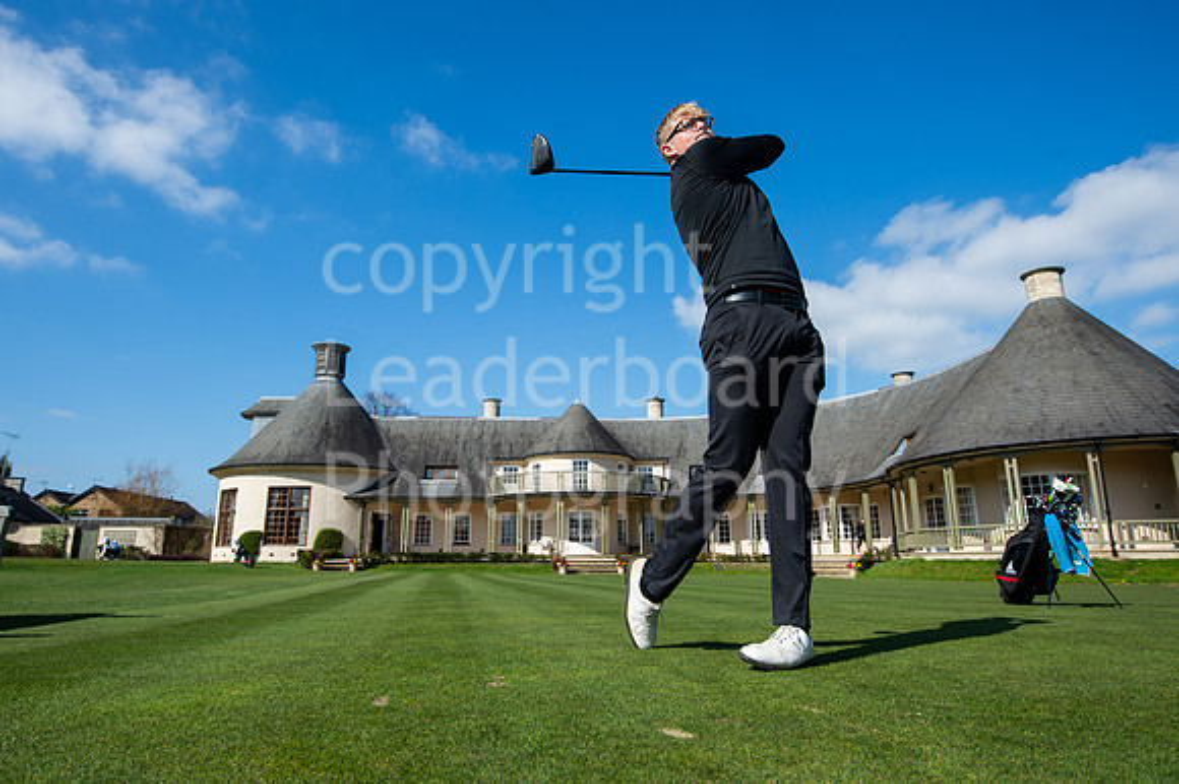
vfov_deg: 57.2
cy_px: 392
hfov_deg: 78.6
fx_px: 720
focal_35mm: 22
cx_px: 590
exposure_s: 1/1250
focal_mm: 22
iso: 250
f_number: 6.3
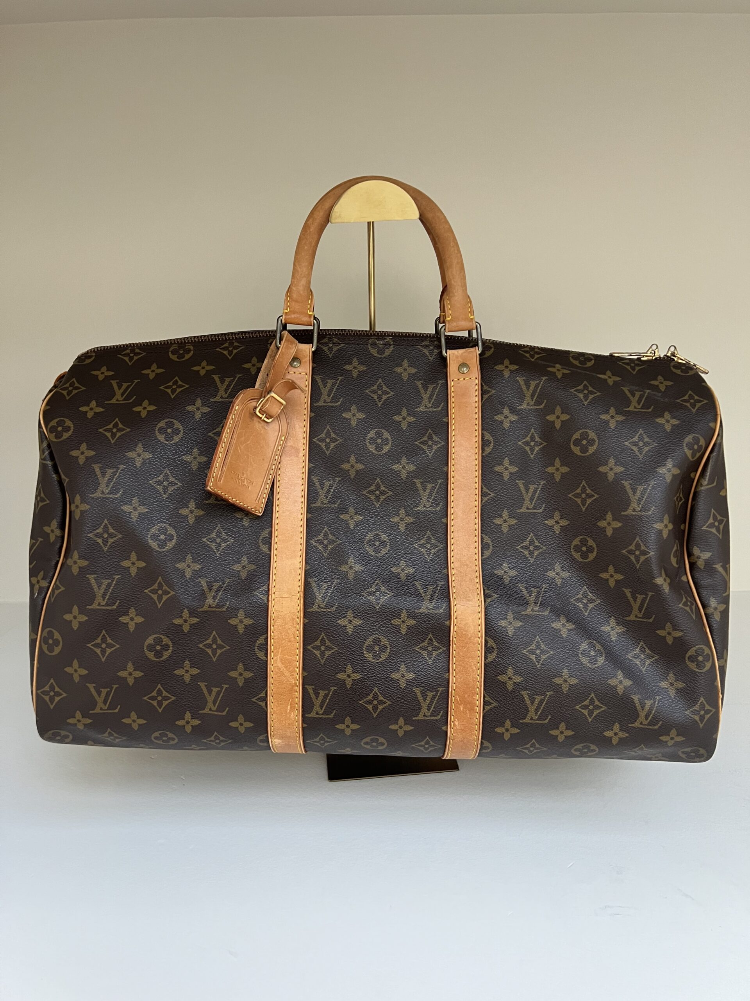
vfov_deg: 67.3
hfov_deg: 53.1
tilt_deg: -21.3
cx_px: 375
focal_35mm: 26
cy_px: 500
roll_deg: +1.0
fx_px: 751
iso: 250
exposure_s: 1/60
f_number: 1.5
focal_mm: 5.7
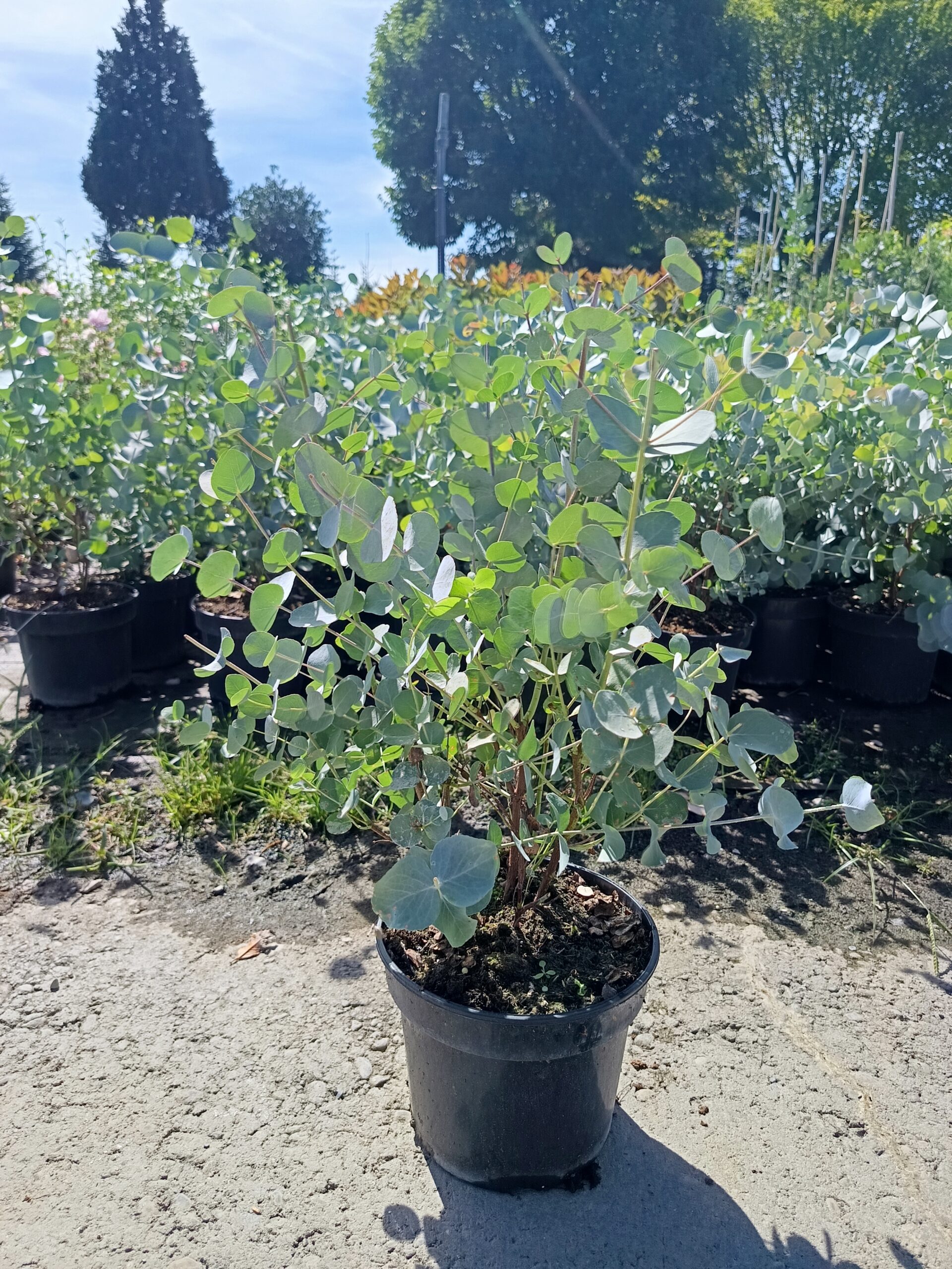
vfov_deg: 71.6
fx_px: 880
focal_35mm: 24
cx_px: 476
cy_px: 634
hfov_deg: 56.8
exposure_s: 1/223
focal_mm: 5.31
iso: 50
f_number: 1.7
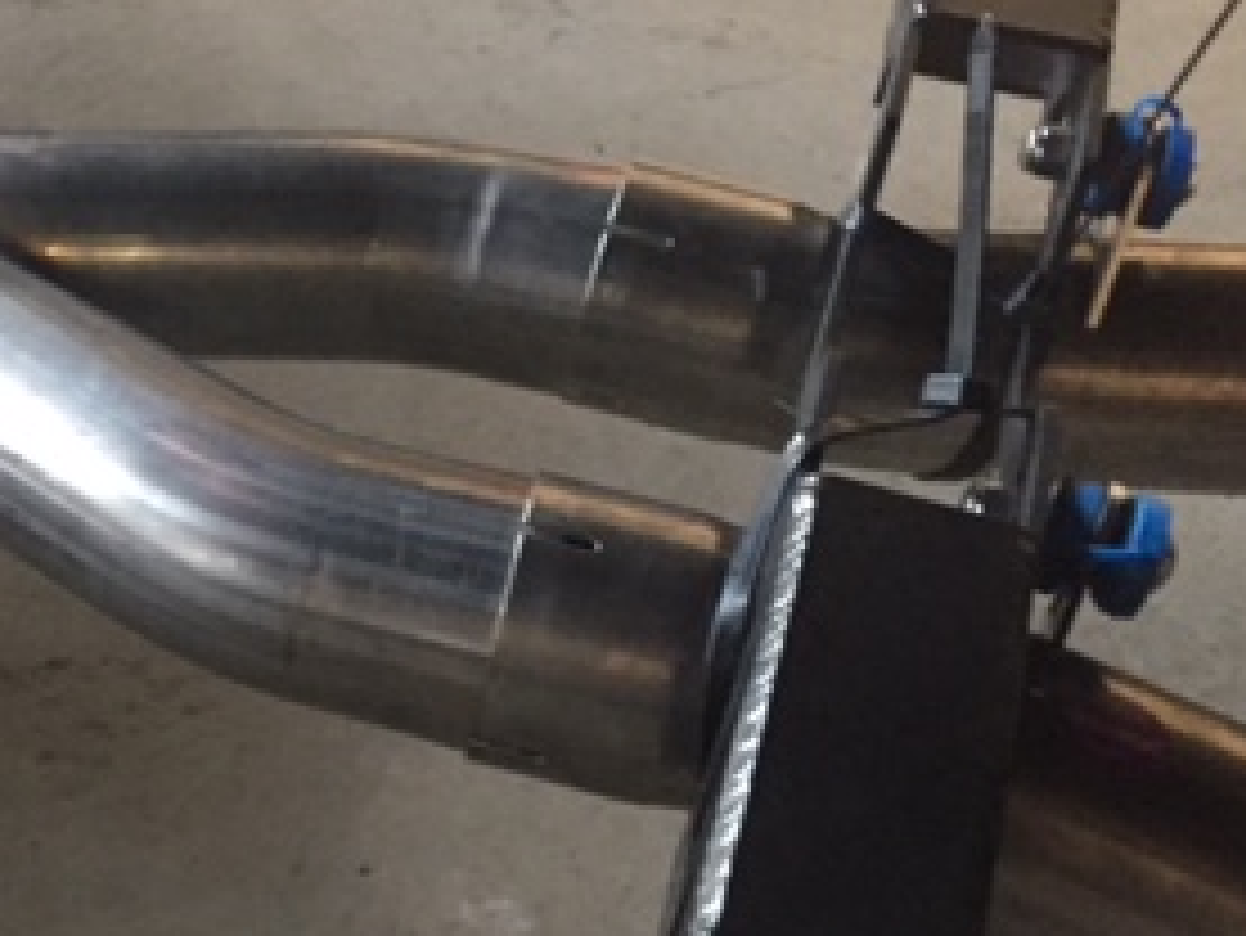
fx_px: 2413
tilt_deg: -46.6
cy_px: 414
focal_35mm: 67
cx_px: -36
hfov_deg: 27.1
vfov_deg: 21.9
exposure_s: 1/24
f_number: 2.2
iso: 250
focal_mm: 4.15
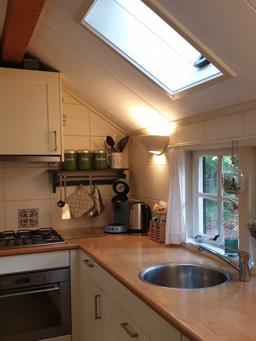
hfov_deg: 39.6
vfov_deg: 51.3
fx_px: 355
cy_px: 182
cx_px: 138
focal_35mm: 36
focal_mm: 4.3
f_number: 2.4
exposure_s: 1/50
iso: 250
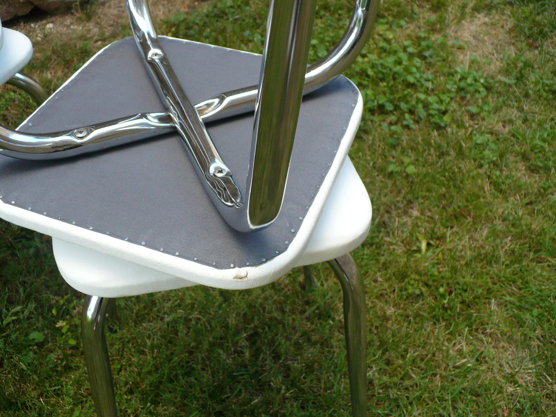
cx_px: 278
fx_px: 594
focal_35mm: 37
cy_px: 208
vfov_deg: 38.7
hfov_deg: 50.1
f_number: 2.8
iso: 160
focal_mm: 6.1
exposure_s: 1/125
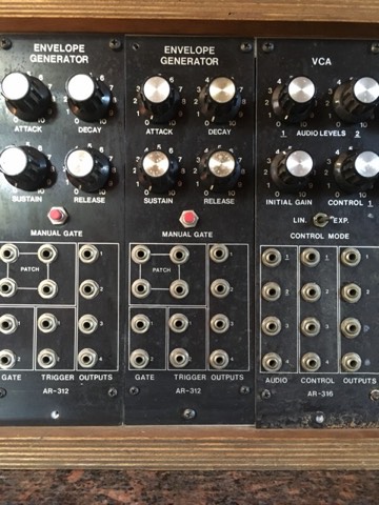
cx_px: 190
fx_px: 423
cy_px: 252
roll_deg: +0.0
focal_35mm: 29
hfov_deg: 48.2
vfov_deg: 61.7
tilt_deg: +1.1
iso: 200
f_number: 2.2
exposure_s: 1/15
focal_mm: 4.15
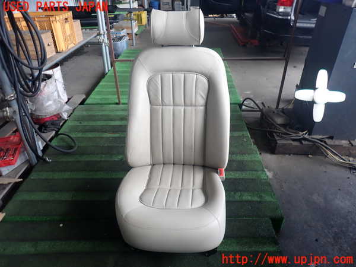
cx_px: 178
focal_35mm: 25
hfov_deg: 69.4
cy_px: 134
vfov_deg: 54.9
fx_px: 257
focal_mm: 4.5
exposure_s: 1/125
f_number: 2
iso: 100
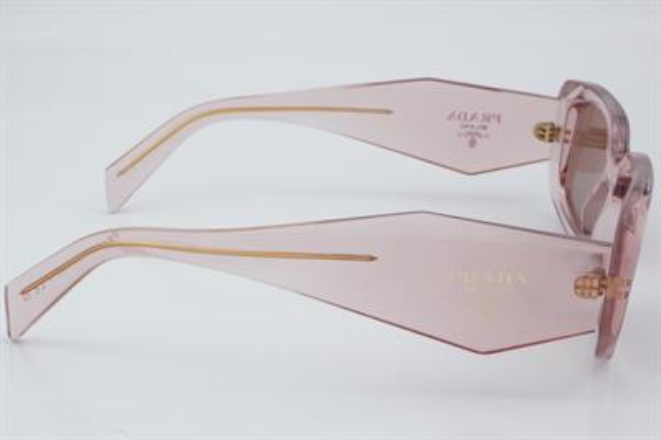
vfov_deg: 18.2
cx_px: 330
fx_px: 1376
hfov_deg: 27.0
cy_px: 220
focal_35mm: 75
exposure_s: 1/3
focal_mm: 50
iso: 100
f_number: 32
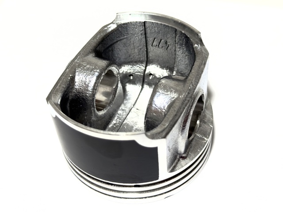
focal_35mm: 24
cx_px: 142
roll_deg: +0.8
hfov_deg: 71.6
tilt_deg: -44.8
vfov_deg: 56.8
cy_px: 106
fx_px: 196
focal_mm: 6.76
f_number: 1.78
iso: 64
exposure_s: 1/100
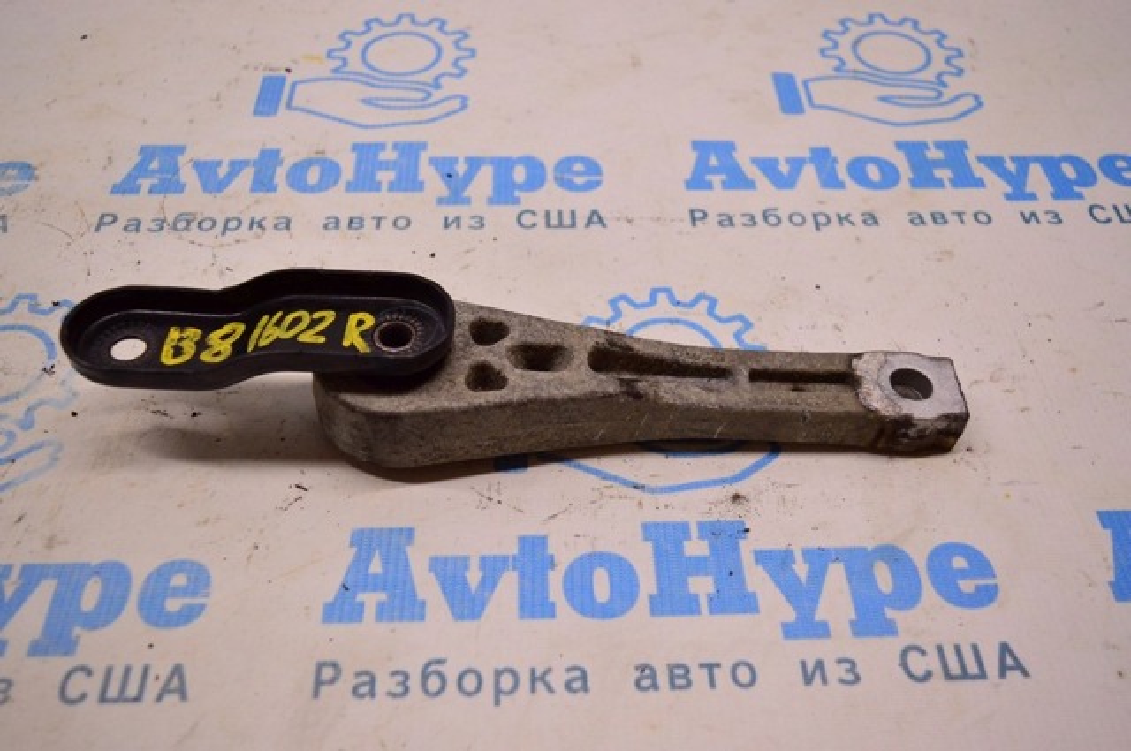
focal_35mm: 36
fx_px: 1130
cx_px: 566
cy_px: 376
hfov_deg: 53.2
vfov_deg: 36.8
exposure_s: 1/400
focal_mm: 24
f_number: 4
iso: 1600
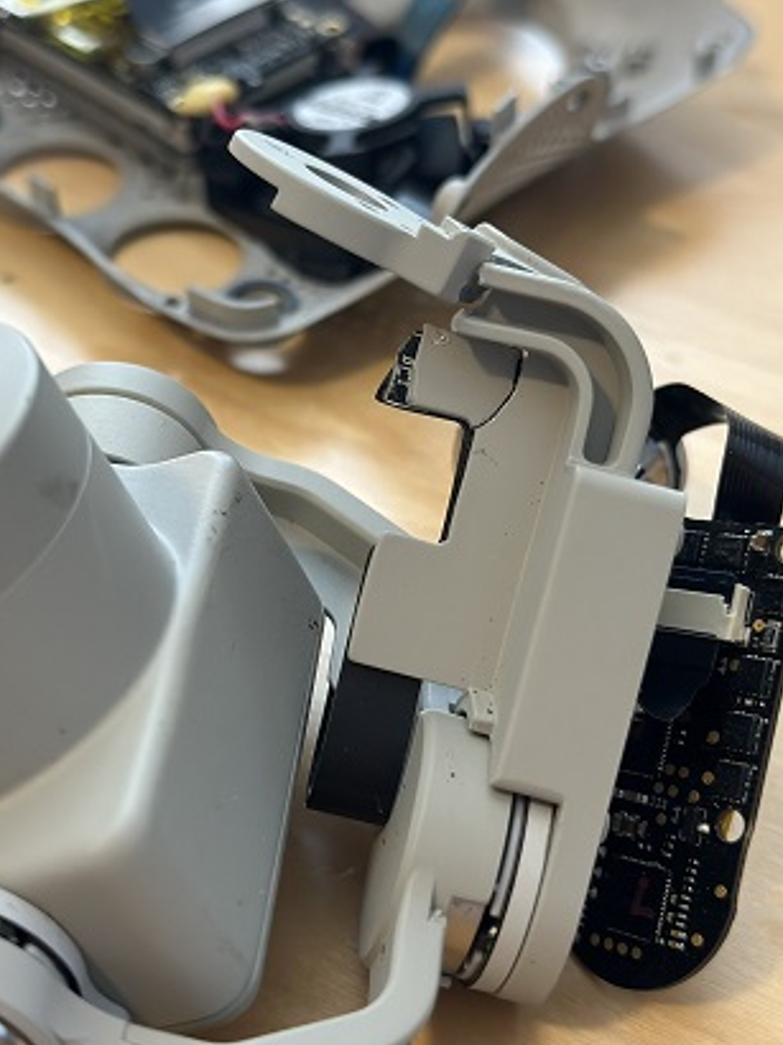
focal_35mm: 60
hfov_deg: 24.4
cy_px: 479
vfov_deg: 32.2
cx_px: 380
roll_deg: -3.5
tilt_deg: -39.0
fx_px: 1811
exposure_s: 1/60
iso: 200
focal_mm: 6.86
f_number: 1.78
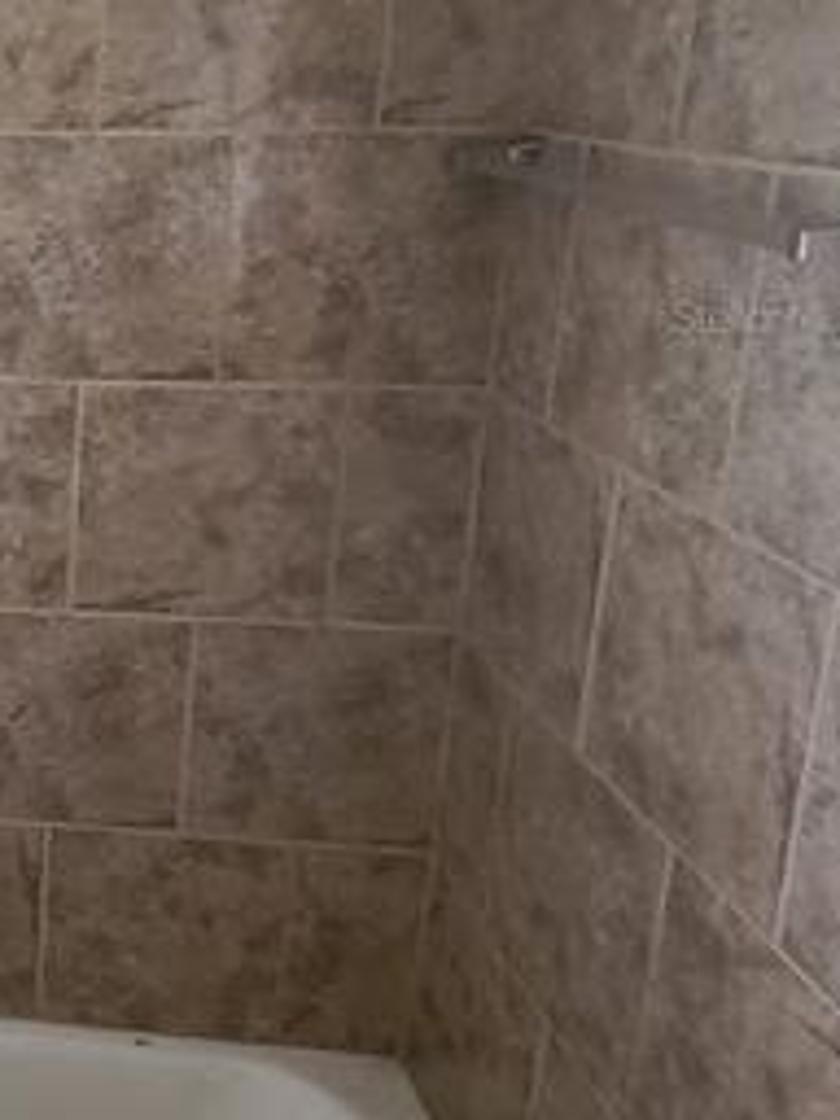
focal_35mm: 39
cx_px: -389
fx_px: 1262
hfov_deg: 27.1
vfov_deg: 46.6
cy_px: 315
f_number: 2.2
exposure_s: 1/29
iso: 500
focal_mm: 2.2
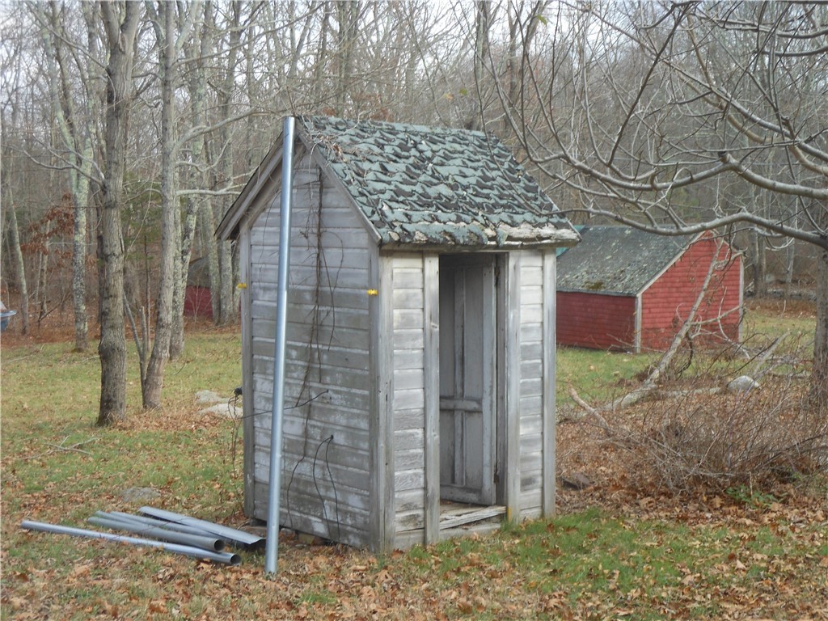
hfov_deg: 33.8
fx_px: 1363
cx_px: 414
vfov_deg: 25.7
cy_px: 310
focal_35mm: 57
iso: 80
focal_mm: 10.2
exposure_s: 1/80
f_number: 4.1
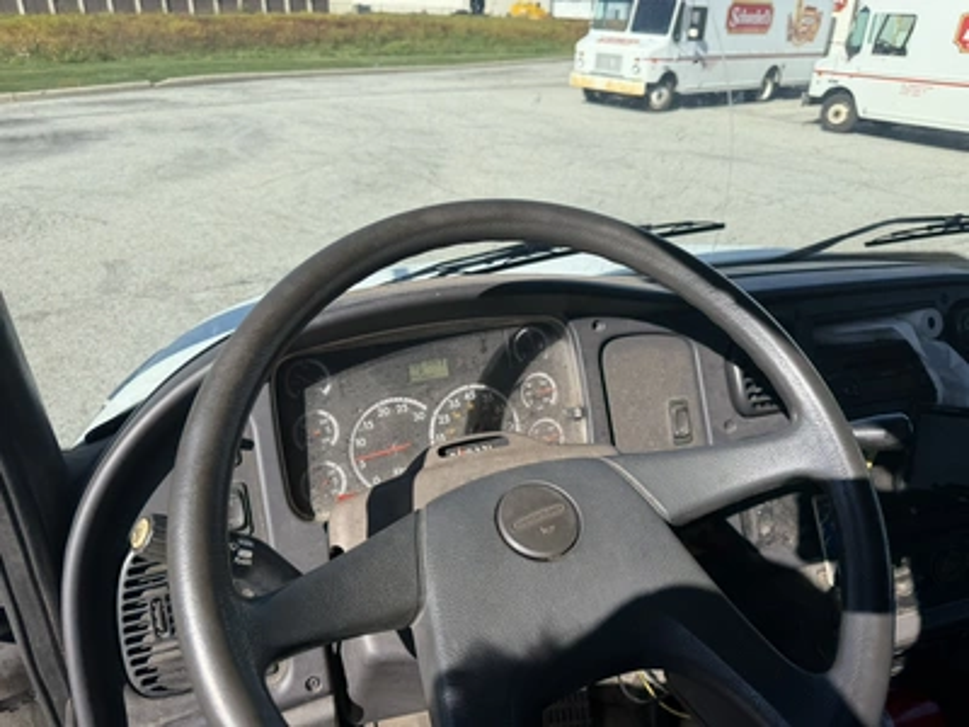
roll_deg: -2.5
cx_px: 484
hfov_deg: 71.6
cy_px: 364
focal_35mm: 24
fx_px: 672
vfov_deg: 56.8
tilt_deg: -25.0
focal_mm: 6.76
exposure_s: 1/3145
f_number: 1.78
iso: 80
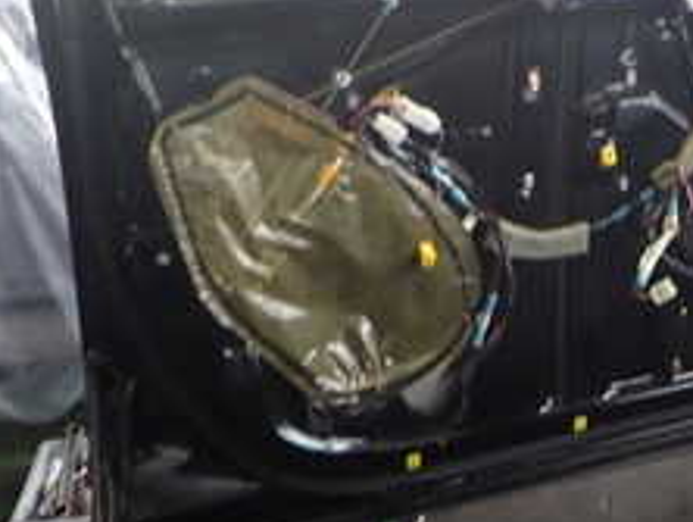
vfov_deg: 17.9
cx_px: 499
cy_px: 44
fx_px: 1623
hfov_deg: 23.9
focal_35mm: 81
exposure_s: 1/60
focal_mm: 5.4
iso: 200
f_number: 2.3
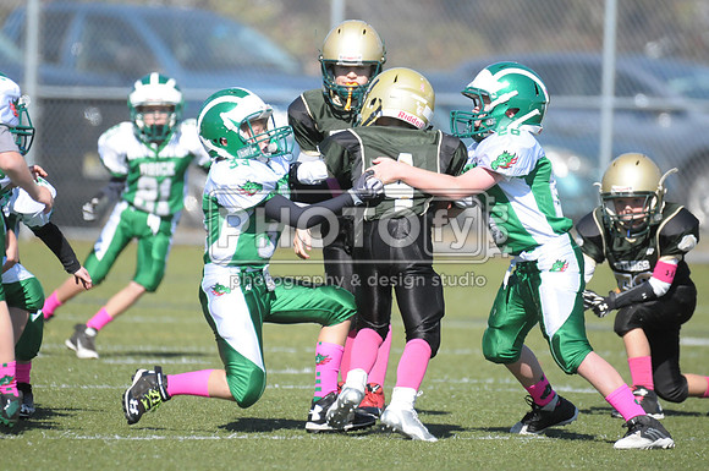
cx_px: 354
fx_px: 10620
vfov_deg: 2.5
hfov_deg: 3.8
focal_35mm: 540
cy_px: 236
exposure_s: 1/8000
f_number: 4
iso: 1600
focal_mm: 360
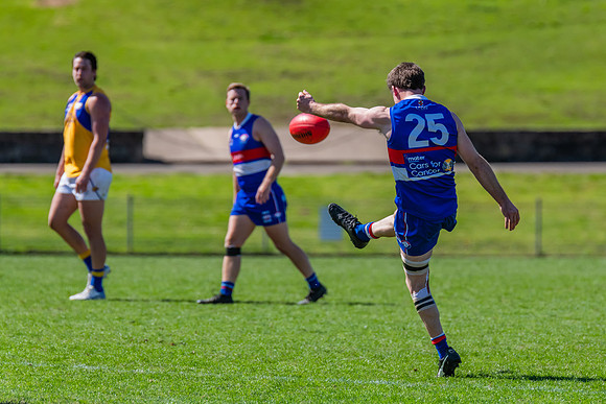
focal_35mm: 522
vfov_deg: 2.6
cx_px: 373
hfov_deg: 3.9
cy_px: 157
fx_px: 8797
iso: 800
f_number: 6.3
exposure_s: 1/2000
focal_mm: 420
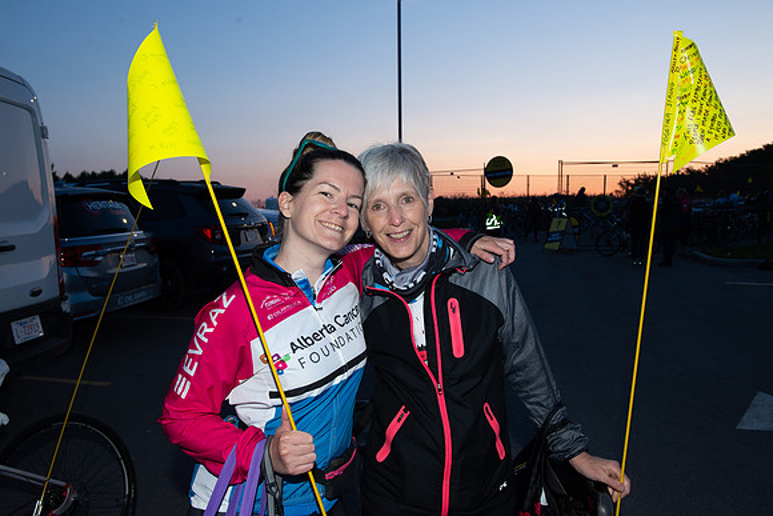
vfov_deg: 42.3
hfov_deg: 60.3
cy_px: 258
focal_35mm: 31
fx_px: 666
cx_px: 386
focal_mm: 31
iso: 640
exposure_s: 1/80
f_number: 8
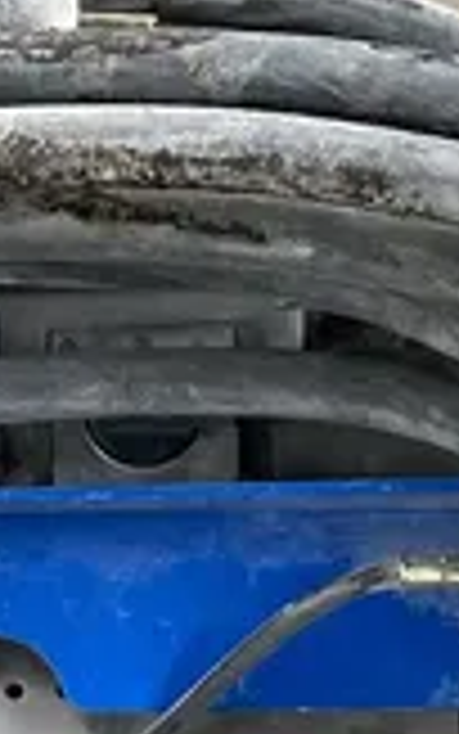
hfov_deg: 10.4
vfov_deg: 16.6
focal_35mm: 124
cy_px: 664
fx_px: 2480
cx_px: -68
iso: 250
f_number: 1.6
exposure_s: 1/60
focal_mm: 4.2
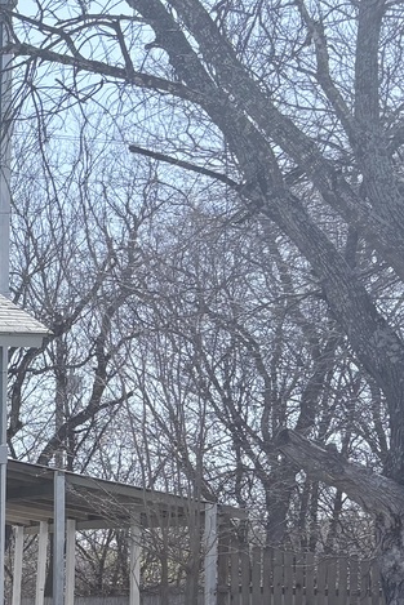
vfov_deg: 23.9
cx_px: -456
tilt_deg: +1.2
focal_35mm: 83
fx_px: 1396
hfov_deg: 13.5
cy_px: 530
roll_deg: -1.8
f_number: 1.6
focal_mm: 5.96
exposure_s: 1/2747
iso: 50
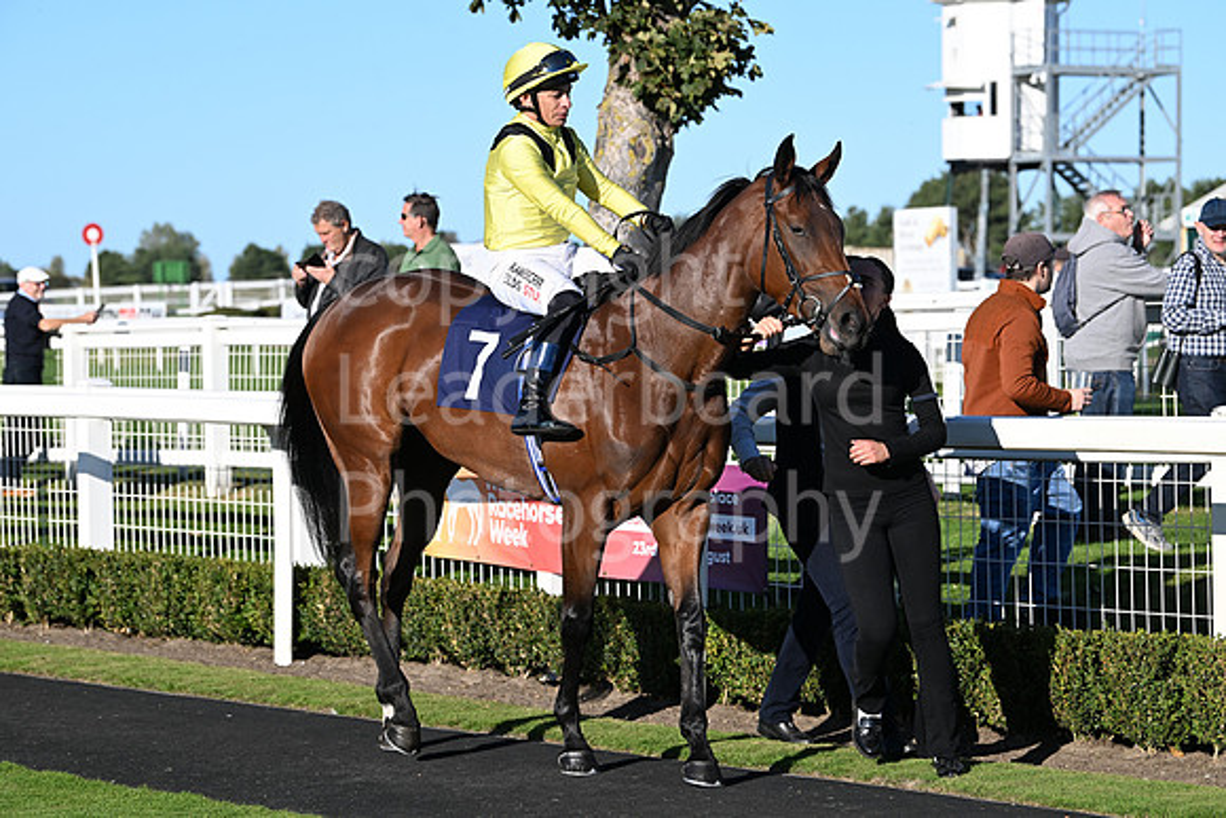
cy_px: 409
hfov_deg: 17.1
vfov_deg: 11.4
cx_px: 613
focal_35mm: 120
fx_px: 4087
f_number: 5.6
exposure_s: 1/2000
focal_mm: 120
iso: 400
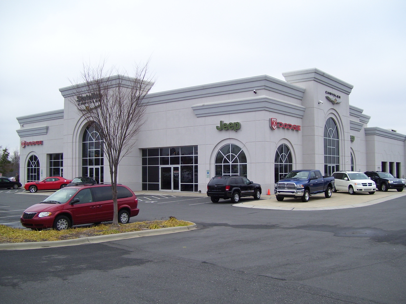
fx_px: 422
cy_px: 152
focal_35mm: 36
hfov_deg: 51.4
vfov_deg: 39.7
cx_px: 203
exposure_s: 1/350
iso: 80
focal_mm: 6
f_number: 2.7
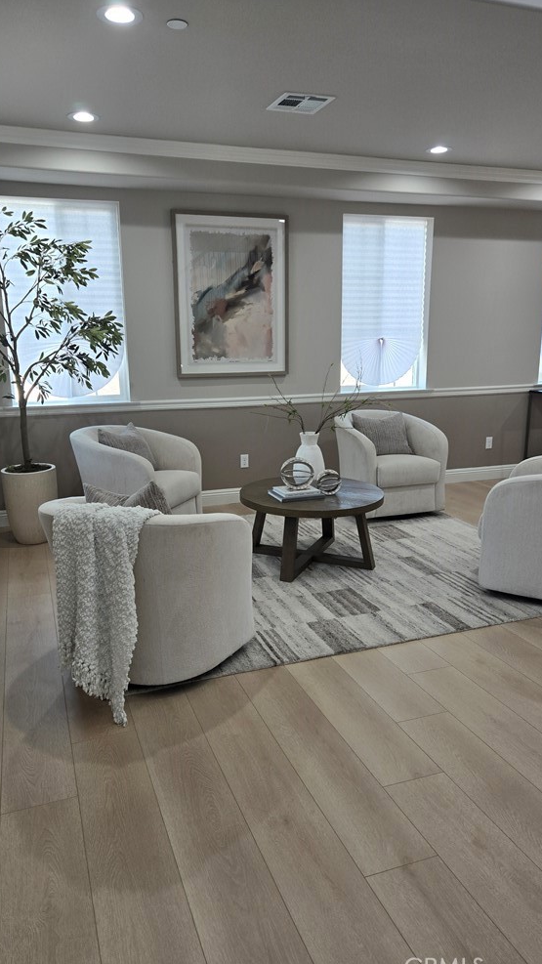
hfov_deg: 44.4
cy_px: 481
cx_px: 268
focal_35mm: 26
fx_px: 664
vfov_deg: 71.9
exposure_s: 1/120
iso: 64
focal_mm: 5.4
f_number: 1.8
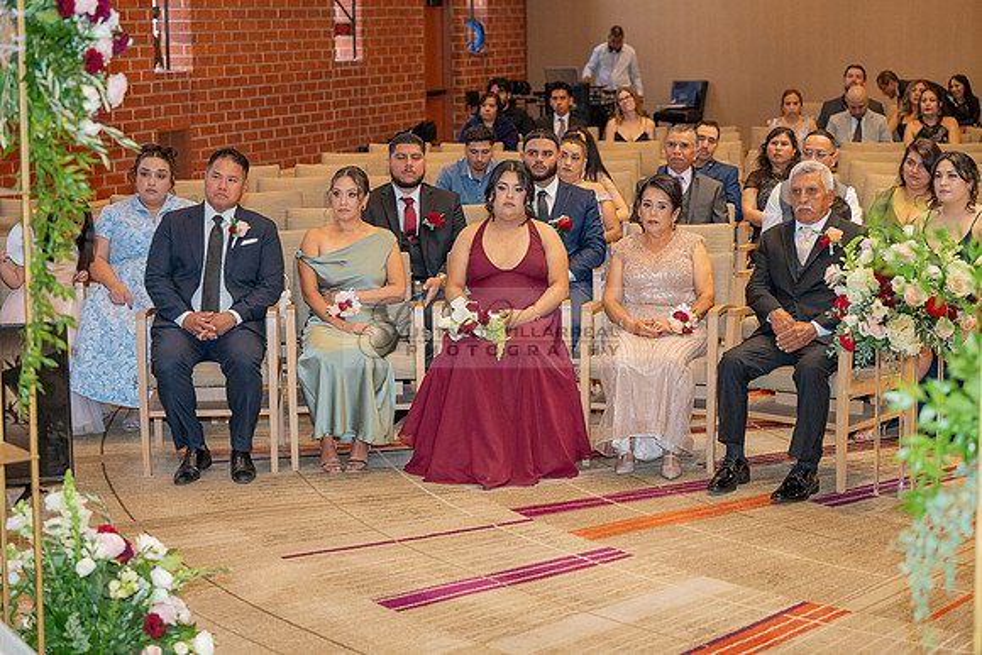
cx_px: 491
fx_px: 1910
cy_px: 328
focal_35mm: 70
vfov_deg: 19.5
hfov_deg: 28.8
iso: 1250
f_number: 3.2
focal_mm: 70
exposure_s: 1/160
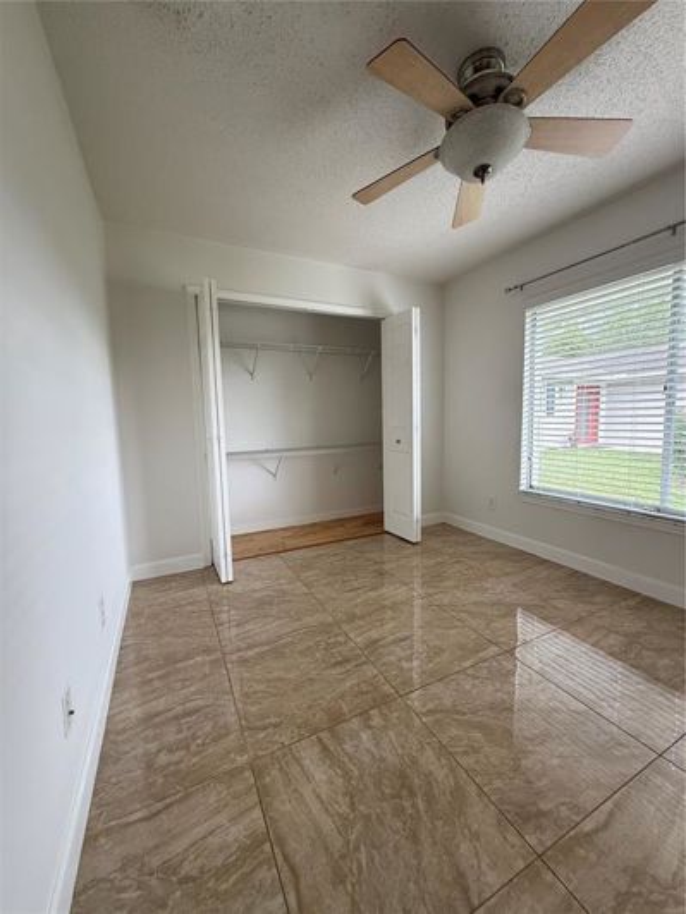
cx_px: 343
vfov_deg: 102.1
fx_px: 370
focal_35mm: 14
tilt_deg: -5.4
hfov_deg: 85.7
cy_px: 457
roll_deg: +1.2
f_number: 2.2
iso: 200
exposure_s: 1/99
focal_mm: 2.22
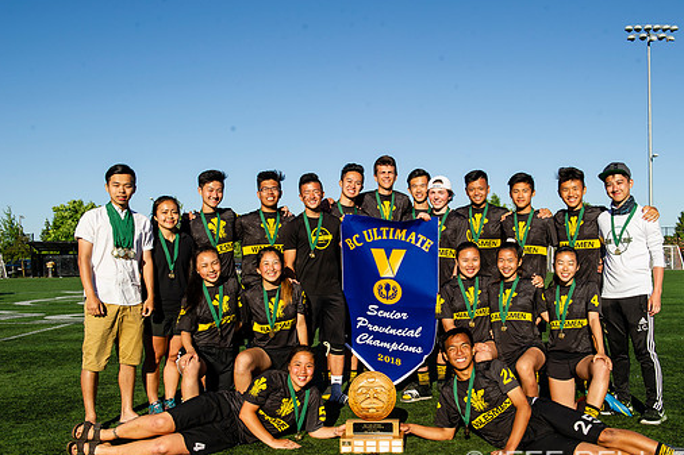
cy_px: 257
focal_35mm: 39
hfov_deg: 49.5
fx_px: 741
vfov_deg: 34.1
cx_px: 376
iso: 200
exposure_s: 1/500
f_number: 5.6
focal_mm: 34
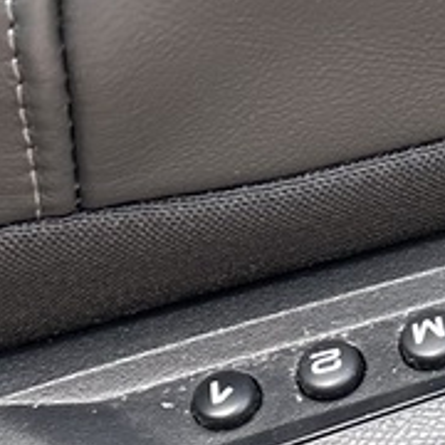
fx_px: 2473
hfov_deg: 9.8
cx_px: 789
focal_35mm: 170
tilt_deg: -42.0
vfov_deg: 10.3
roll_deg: -0.6
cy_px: 292
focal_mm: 6.86
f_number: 1.78
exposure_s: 1/121
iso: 100
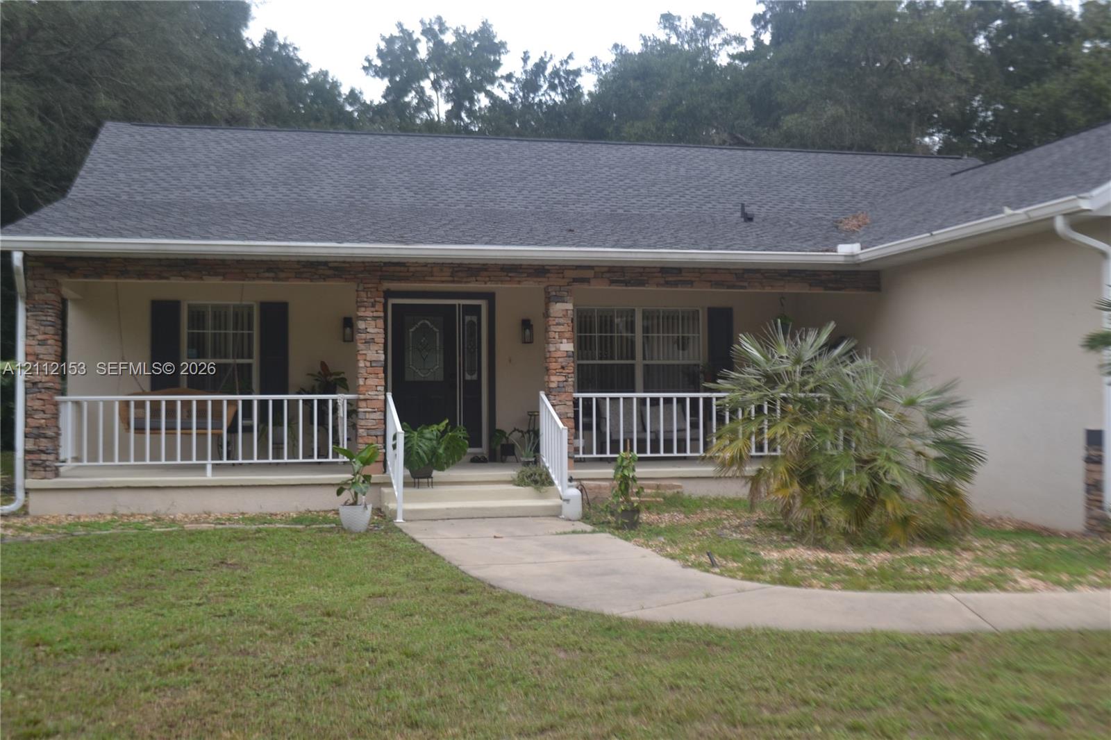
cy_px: 370
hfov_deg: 49.6
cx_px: 556
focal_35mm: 39
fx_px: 1203
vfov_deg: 34.2
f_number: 5.6
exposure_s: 1/125
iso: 125
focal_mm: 26
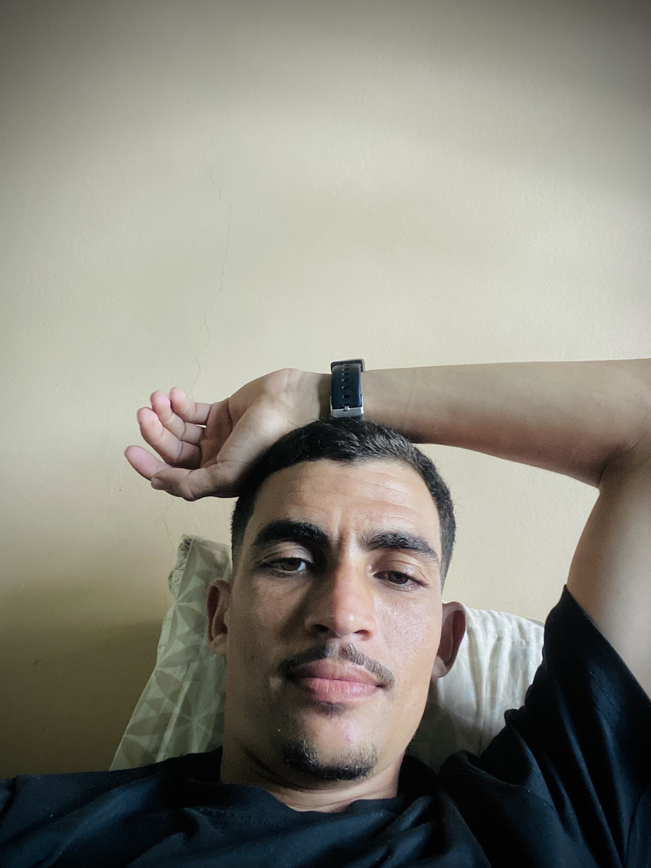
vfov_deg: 60.0
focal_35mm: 30
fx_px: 752
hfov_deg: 46.8
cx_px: 326
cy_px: 434
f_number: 2.2
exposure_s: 1/43
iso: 400
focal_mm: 2.71
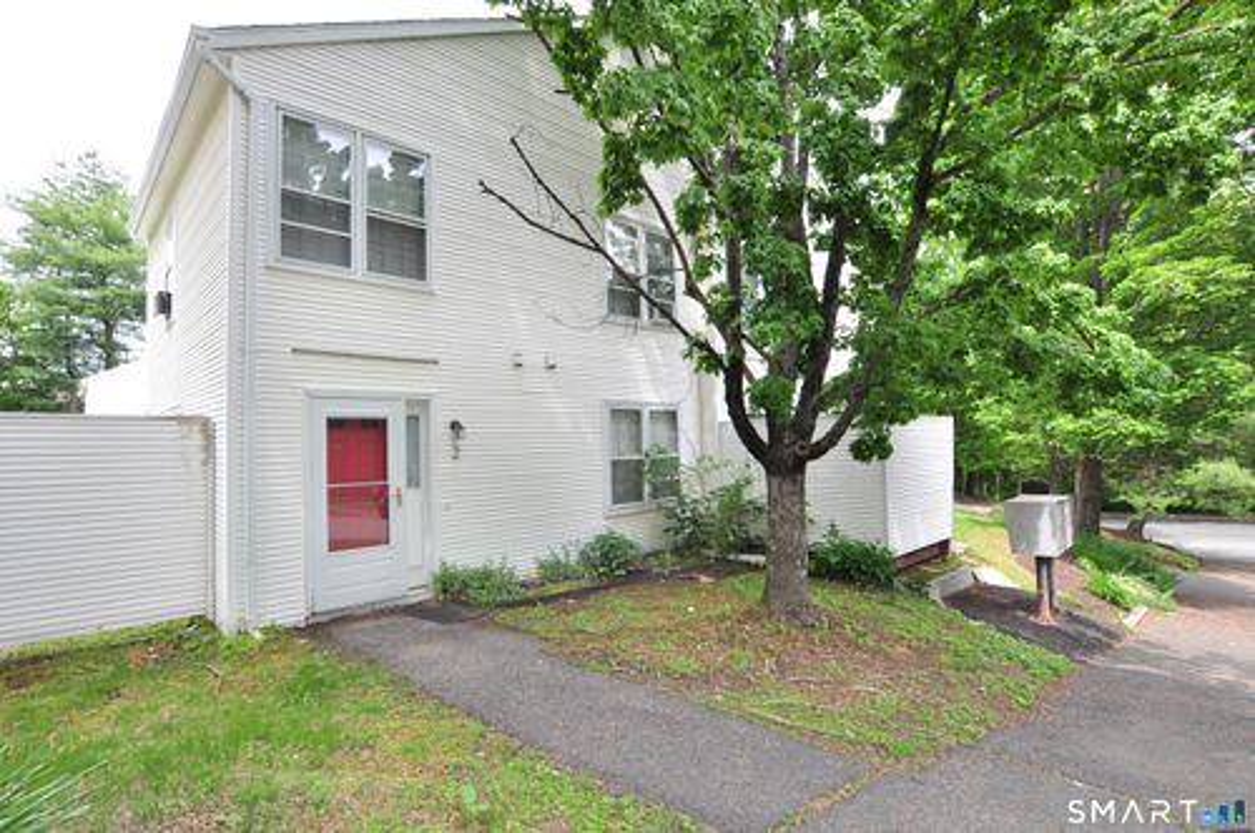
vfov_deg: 77.2
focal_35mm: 15
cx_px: 628
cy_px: 416
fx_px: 522
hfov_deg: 100.5
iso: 640
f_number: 8
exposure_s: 1/250
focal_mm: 10
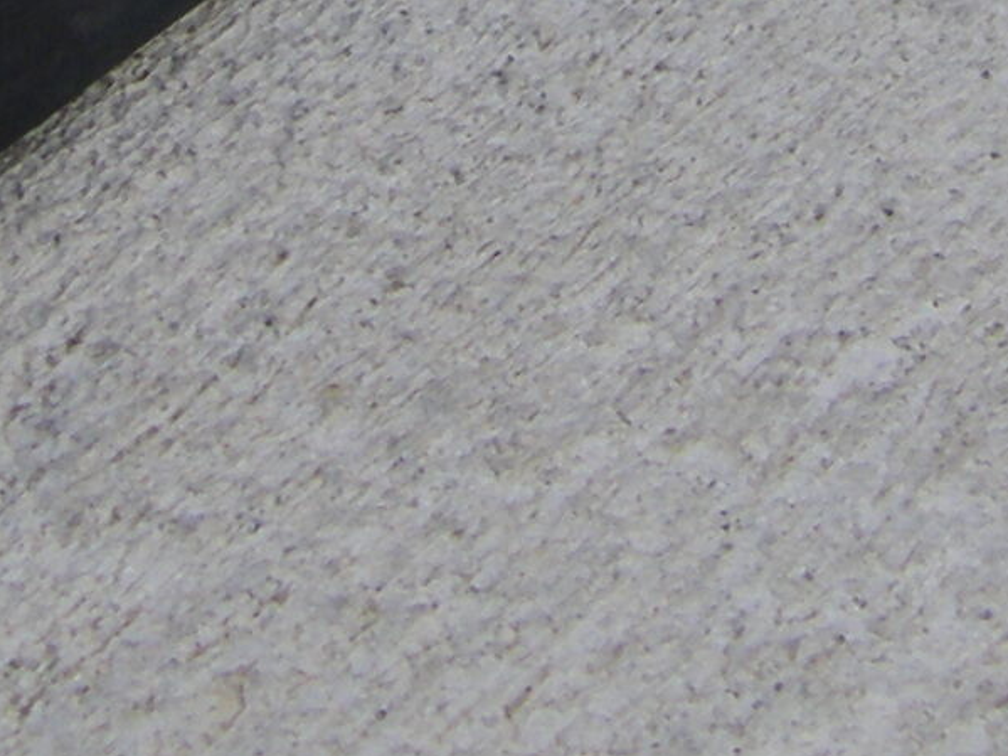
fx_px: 6027
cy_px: -621
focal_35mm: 207
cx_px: 751
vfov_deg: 7.0
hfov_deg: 9.5
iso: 64
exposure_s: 1/160
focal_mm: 6.3
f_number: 3.5
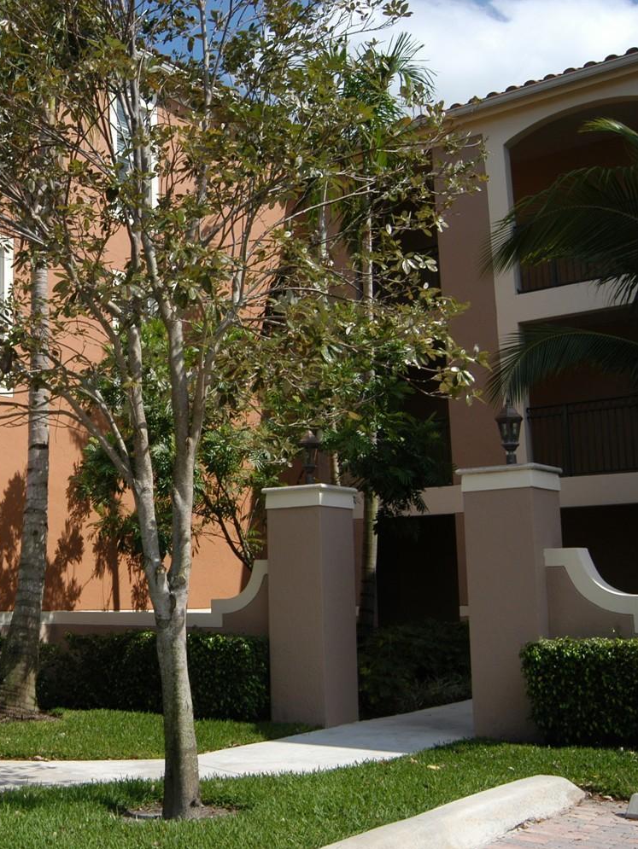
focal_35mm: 46
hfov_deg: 29.9
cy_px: 426
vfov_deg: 41.5
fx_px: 1123
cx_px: 28
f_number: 9
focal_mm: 21
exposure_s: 1/320
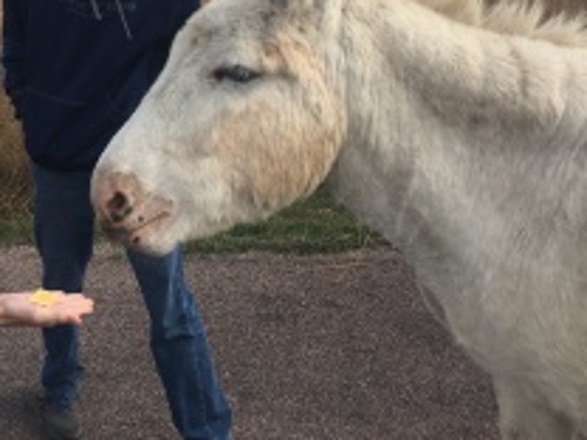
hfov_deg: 36.4
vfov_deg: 27.9
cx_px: 130
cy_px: 79
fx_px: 865
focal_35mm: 51
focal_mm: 4.15
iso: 25
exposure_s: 1/1131
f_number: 2.2
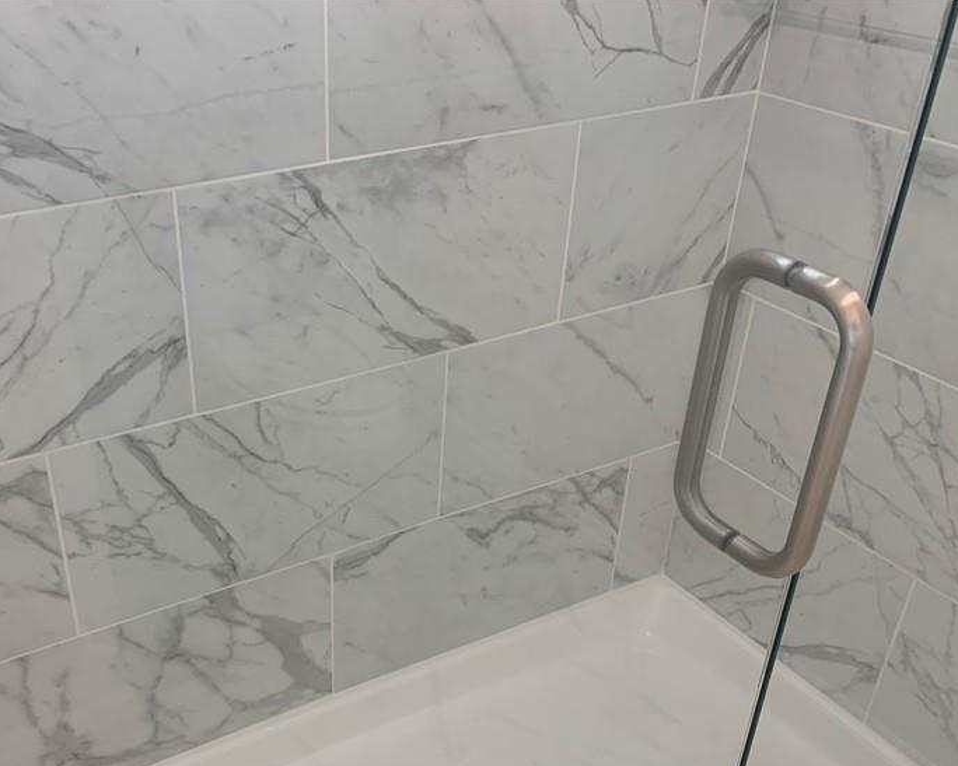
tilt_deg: -33.9
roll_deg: +0.4
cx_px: 357
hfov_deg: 47.5
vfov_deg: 38.5
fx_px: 1077
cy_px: 535
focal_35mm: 38
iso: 50
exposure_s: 1/60
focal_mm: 4.25
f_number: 1.8
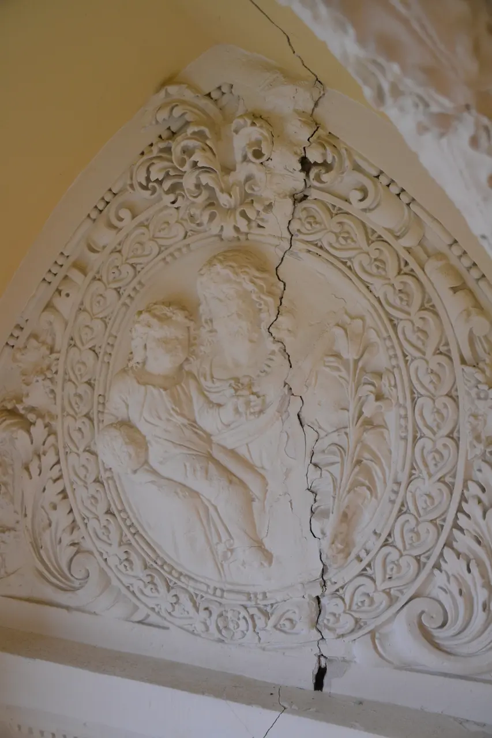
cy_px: 369
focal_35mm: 33
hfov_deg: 40.0
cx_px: 246
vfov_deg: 57.2
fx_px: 677
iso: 1600
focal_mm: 22
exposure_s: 1/100
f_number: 5
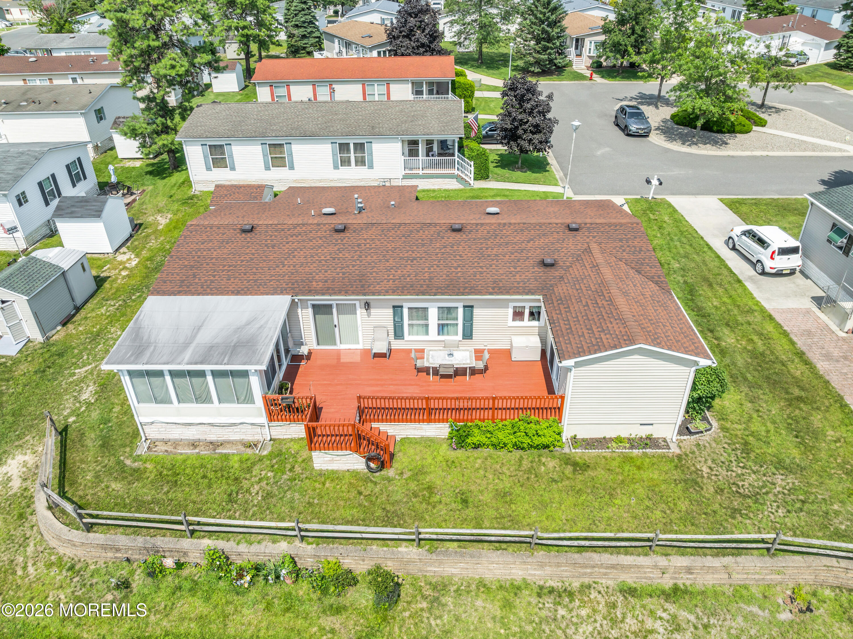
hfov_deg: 71.6
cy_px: 320
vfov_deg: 56.8
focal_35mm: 24
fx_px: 591
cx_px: 426
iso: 110
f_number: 2.8
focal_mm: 12.29
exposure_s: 1/2000
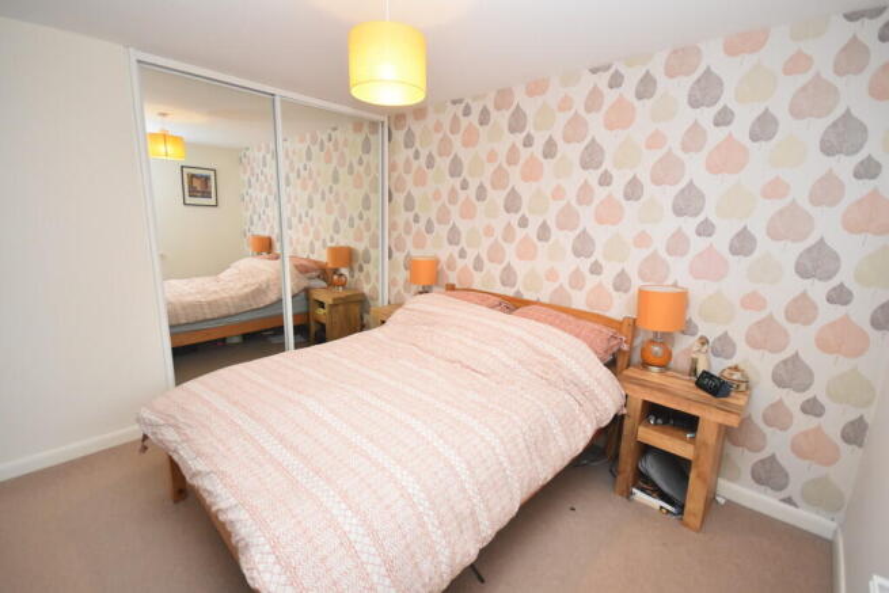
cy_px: 296
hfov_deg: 100.4
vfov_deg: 77.4
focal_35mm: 15
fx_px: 370
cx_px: 444
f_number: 4
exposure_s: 1/100
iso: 1600
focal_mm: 10
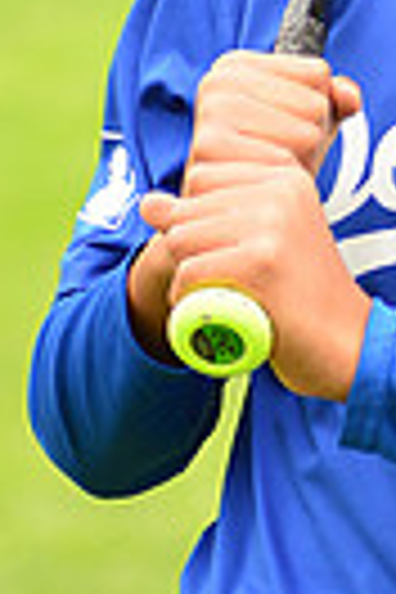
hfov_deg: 2.2
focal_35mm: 635
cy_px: -266
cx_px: 569
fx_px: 10477
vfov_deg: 3.2
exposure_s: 1/250
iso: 160
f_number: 5
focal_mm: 145
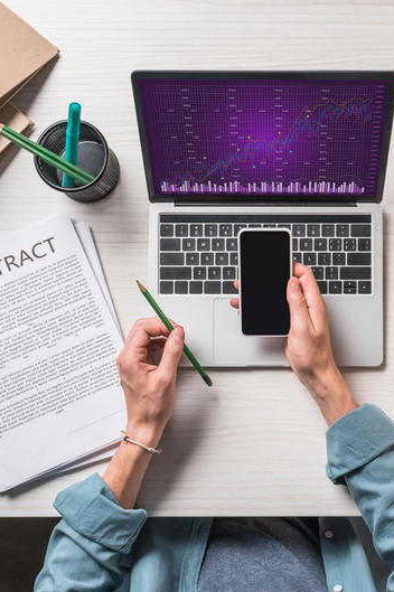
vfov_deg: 37.5
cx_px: 290
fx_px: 871
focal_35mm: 53
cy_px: 297
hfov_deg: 25.2
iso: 400
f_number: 9
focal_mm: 35
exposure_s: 1/125
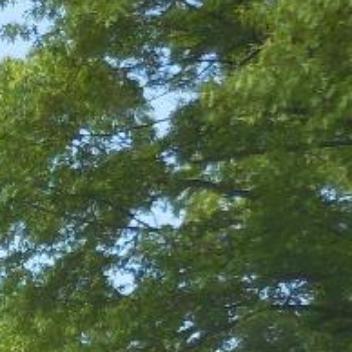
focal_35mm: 164
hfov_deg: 10.1
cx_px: -256
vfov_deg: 10.1
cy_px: 640
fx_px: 1887
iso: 125
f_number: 3.3
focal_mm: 4.5
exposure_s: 1/400
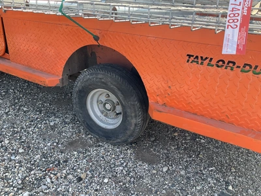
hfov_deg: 61.7
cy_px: 98
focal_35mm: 29
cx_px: 130
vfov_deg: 48.2
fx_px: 219
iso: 25
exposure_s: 1/309
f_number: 1.8
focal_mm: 3
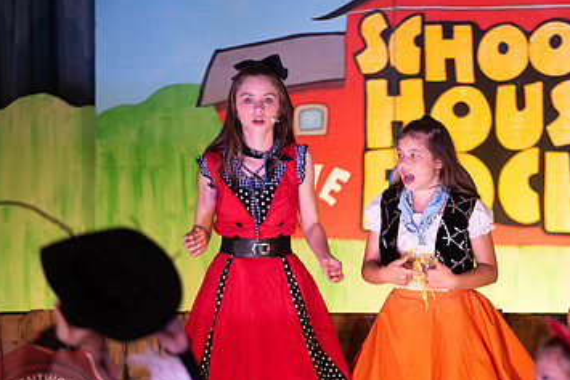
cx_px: 419
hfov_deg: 6.3
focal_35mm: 327
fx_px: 5179
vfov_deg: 4.2
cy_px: 225
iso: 500
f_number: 2.8
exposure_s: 1/250
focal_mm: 200
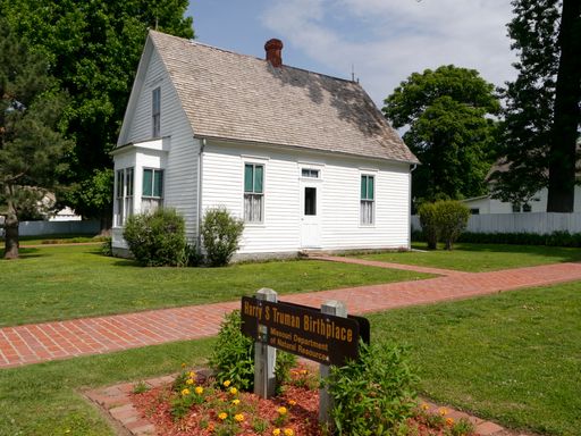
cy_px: 218
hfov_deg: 60.0
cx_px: 290
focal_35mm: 30
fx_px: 504
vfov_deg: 46.8
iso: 200
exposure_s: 1/800
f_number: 8
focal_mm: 15
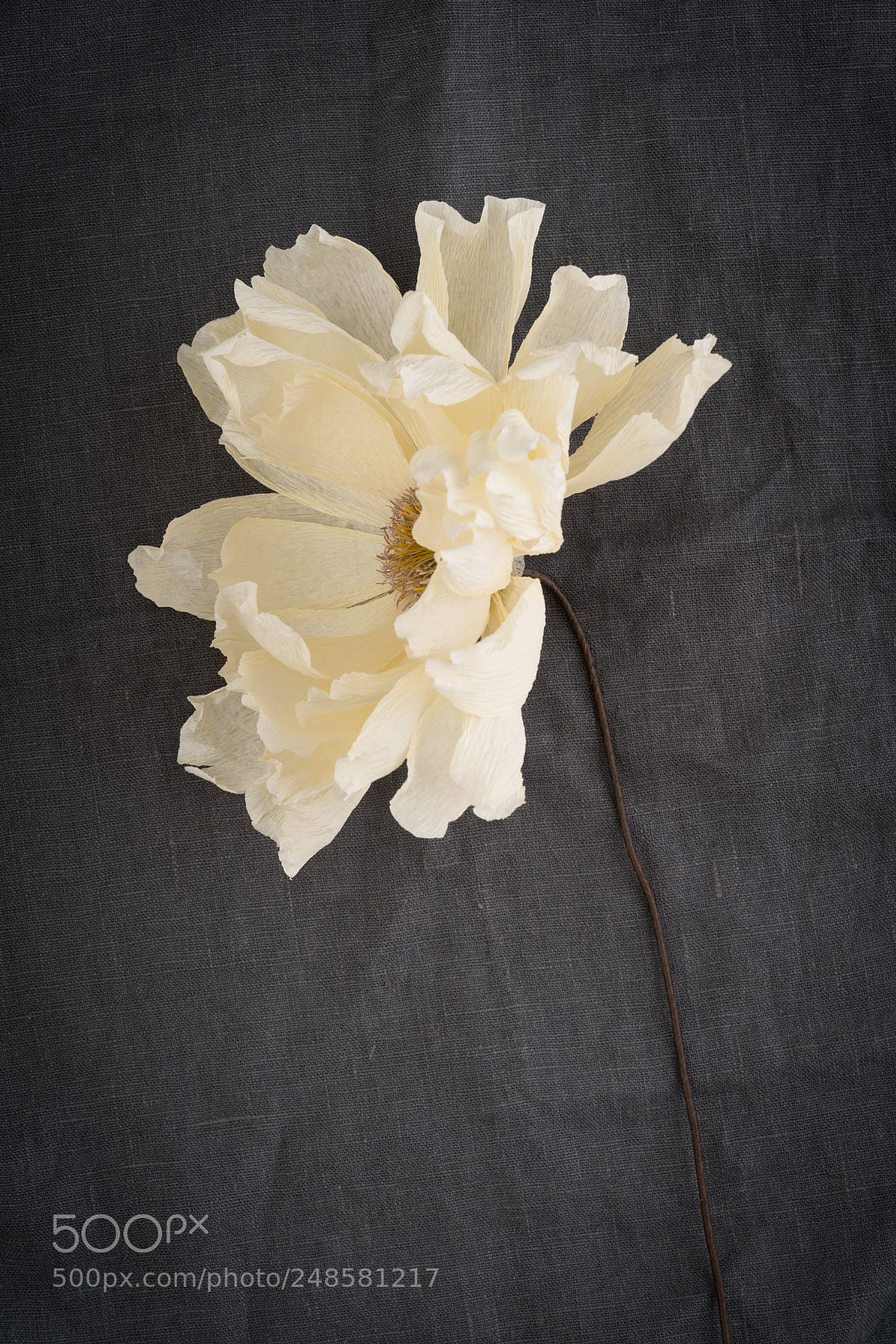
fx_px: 3359
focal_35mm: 90
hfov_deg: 15.2
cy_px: 672
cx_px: 448
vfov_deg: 22.6
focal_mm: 90
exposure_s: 1/125
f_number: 8
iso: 100
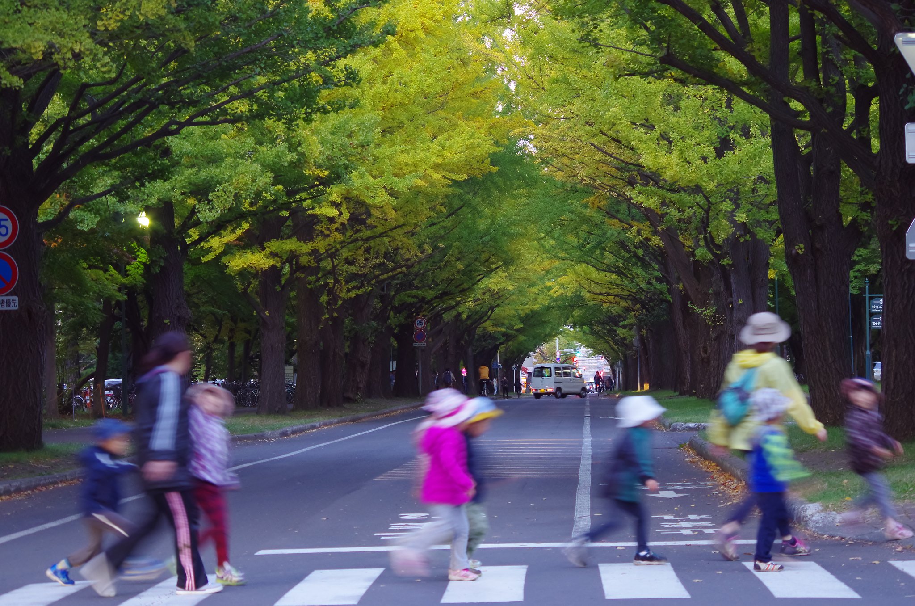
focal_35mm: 117
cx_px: 458
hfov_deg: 17.5
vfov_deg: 11.7
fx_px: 2967
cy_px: 303
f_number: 5.6
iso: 1600
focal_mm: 77.5
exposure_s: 1/15
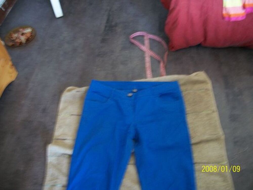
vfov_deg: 40.7
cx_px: 126
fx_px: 256
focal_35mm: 35
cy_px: 95
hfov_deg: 52.6
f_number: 3.1
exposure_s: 1/8
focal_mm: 6.3
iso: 320
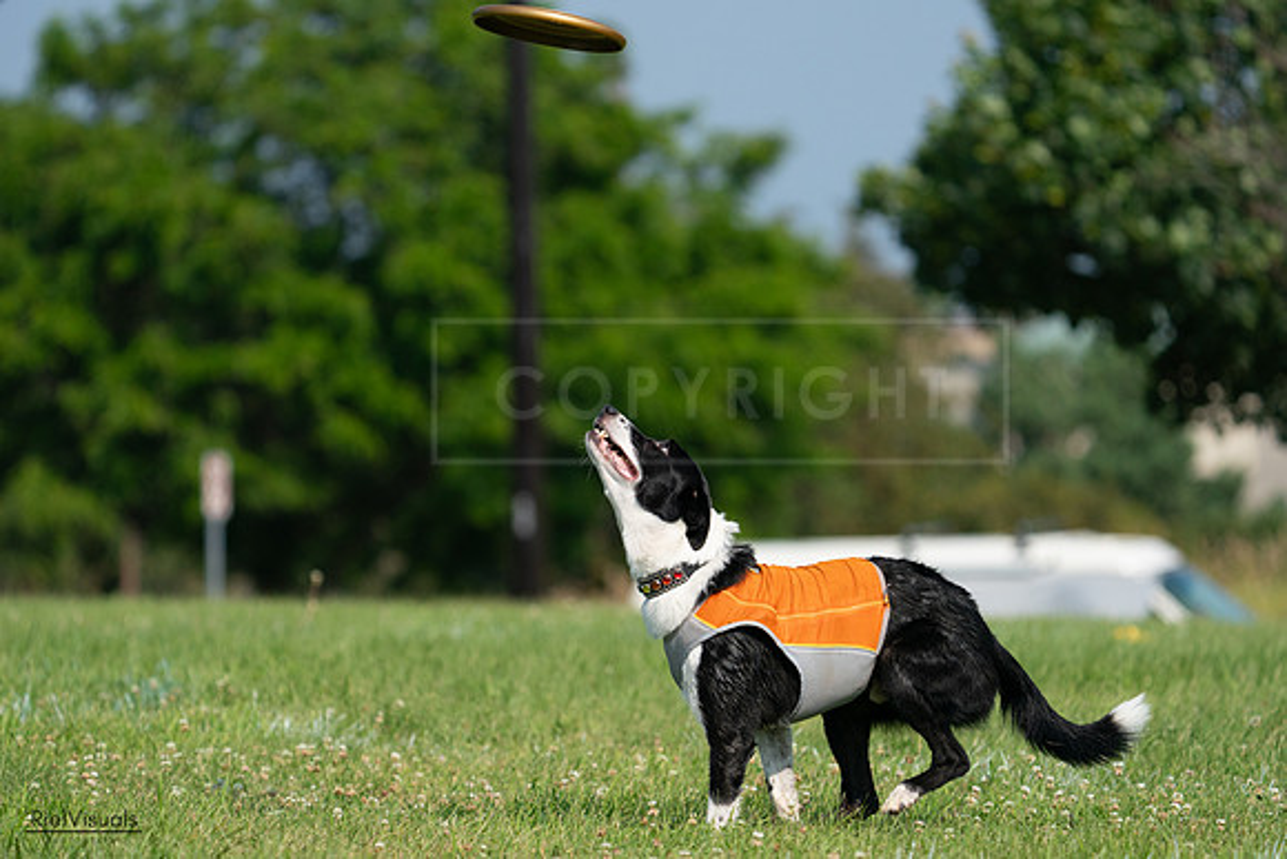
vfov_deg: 4.9
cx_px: 644
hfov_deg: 7.4
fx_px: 10012
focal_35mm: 280
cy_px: 430
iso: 800
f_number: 5.6
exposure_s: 1/4000
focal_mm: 280
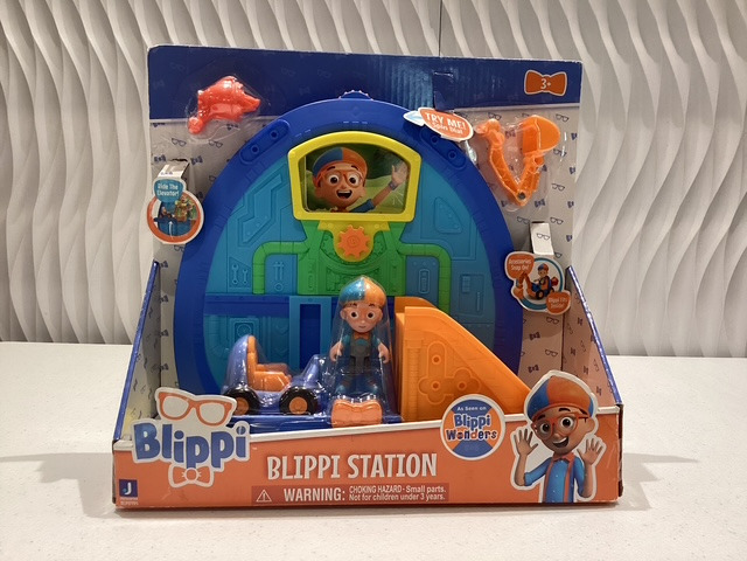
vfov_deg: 45.4
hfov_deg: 58.4
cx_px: 374
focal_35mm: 31
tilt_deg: -8.3
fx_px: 669
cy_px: 280
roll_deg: +0.1
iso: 160
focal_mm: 3.3
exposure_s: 1/60
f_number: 2.4
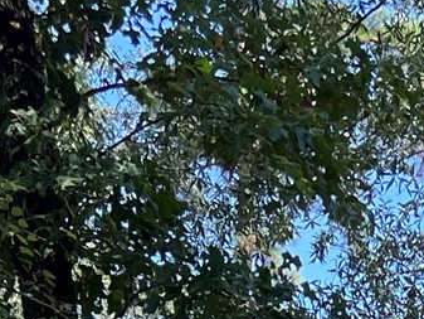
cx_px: 561
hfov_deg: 12.1
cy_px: 900
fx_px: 1936
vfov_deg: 8.2
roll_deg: -2.5
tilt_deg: +0.5
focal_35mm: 158
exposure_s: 1/769
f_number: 1.5
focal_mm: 5.7
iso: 50
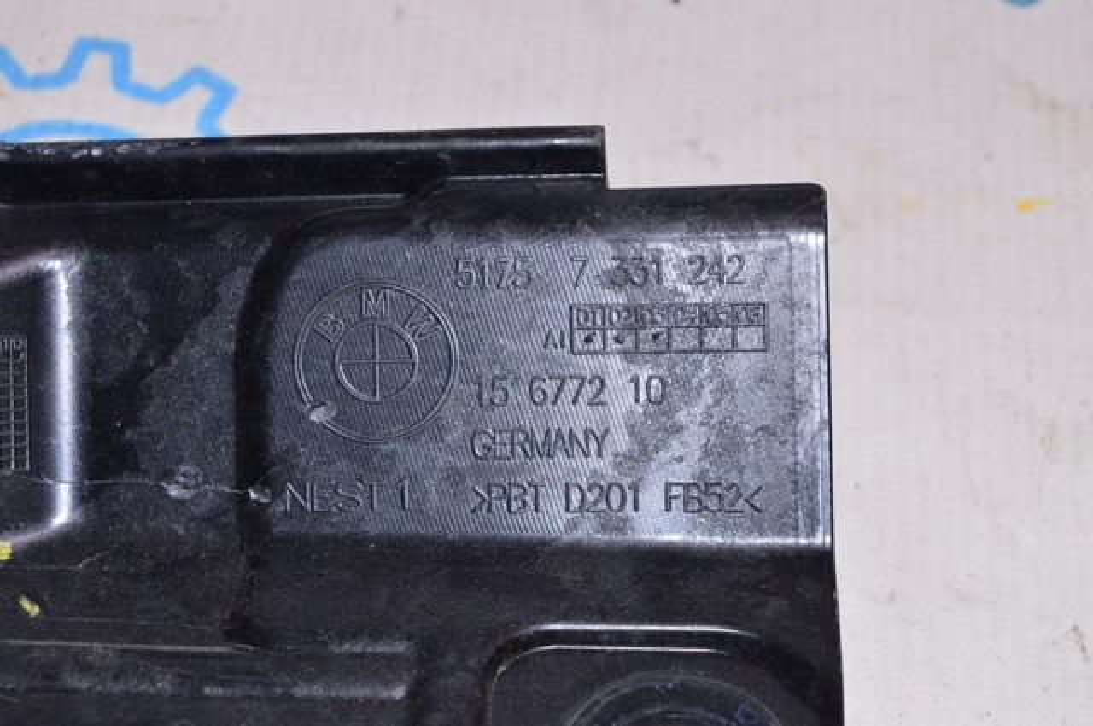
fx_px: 2502
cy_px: 363
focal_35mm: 82
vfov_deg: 16.5
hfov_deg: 24.6
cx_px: 546
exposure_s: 1/200
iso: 1600
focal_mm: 55
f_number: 8
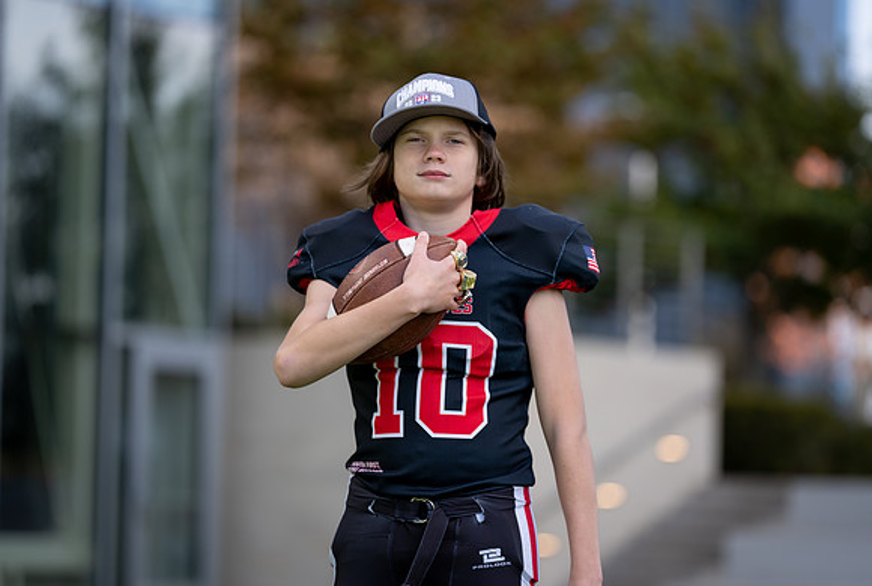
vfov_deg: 8.4
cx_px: 454
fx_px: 3997
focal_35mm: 165
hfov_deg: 12.5
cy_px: 283
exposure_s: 1/500
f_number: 2.8
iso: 100
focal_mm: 153
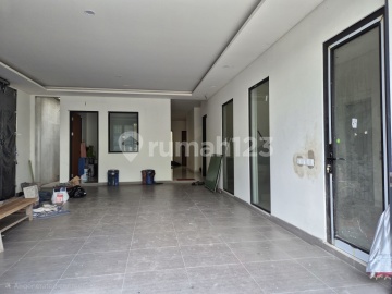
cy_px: 147
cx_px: 196
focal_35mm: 23
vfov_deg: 58.9
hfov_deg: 73.9
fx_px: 260
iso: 125
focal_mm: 5.4
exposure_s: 1/182
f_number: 1.8
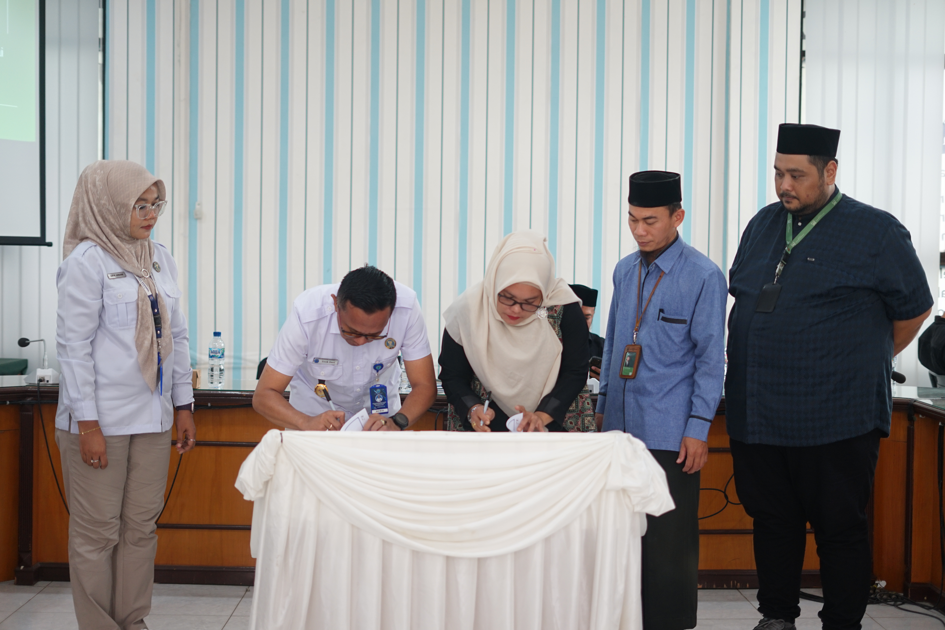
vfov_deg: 27.0
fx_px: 1312
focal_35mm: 50
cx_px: 472
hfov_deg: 39.6
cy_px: 315
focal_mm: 50
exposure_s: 1/160
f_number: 2
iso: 320
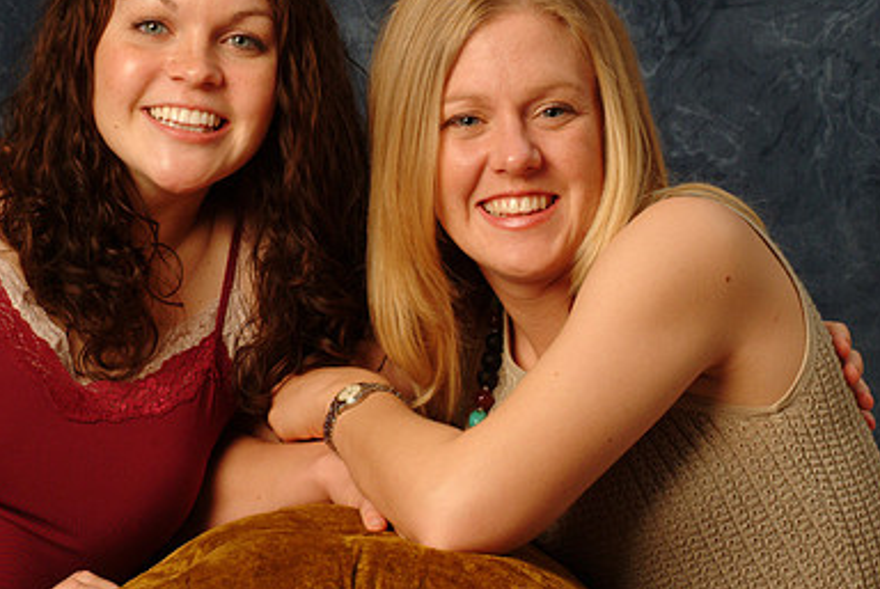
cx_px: 385
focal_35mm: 179
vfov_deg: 7.7
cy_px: 156
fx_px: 4374
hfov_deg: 11.5
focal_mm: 79
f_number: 13
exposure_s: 1/125
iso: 400
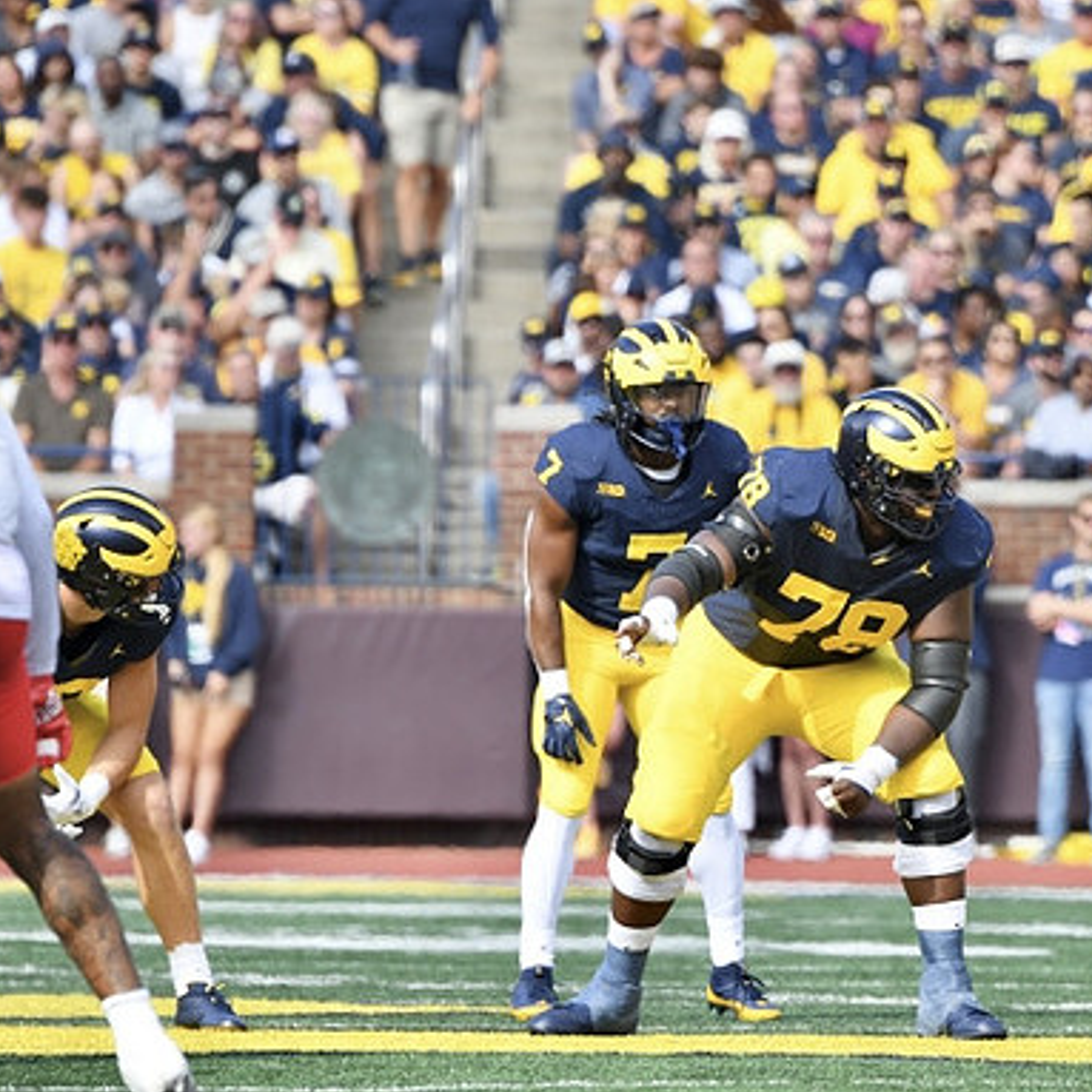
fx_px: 25447
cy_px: 547
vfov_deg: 2.5
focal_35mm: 713
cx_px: 821
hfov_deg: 2.5
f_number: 5.6
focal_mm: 370
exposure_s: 1/800
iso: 500
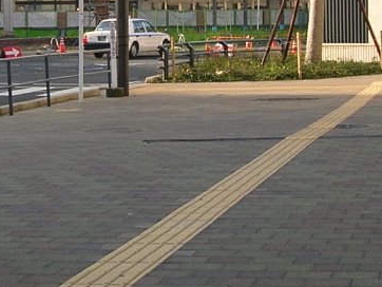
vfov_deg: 14.5
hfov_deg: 18.9
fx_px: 1093
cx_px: -58
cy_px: -62
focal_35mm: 99
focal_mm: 5.8
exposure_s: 1/390
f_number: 2.8
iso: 50
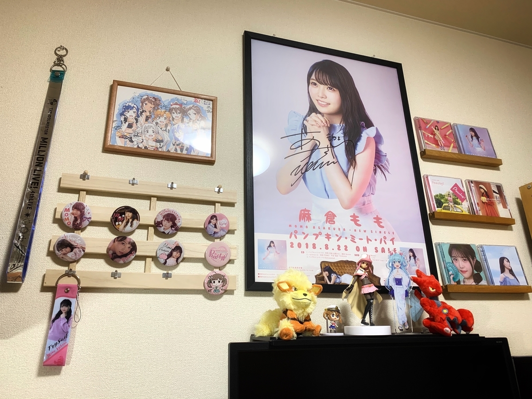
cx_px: 266
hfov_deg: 67.3
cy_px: 200
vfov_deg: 53.1
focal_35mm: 26
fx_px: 400
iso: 64
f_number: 1.8
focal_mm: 4.25
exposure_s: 1/50
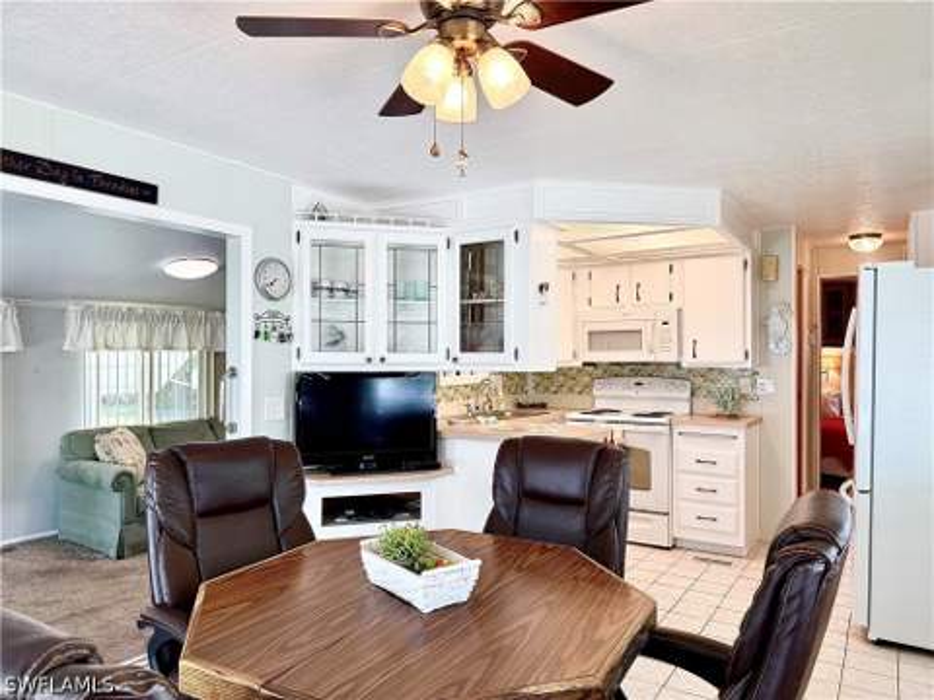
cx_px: 467
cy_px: 350
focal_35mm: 24
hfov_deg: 71.6
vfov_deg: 56.8
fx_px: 648
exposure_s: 1/146
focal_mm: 6.76
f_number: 1.78
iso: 64
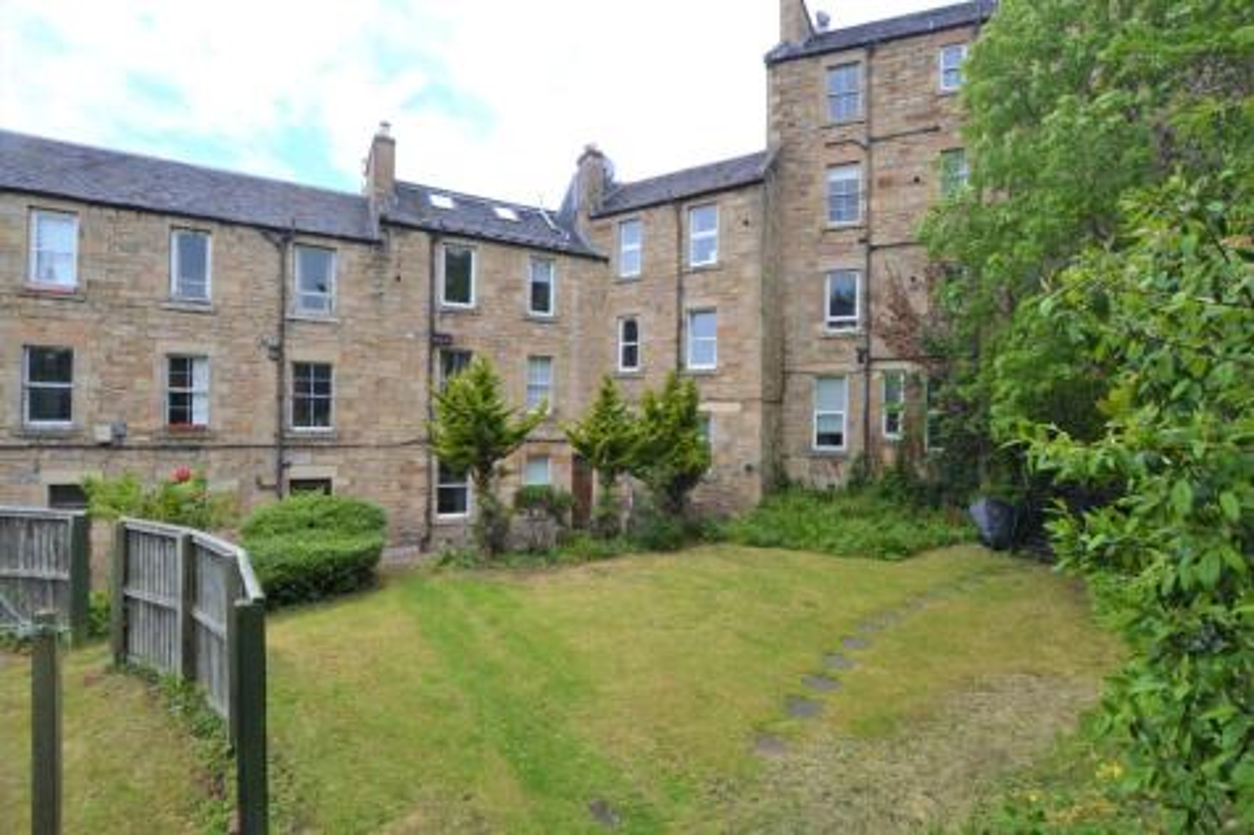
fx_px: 522
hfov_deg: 100.4
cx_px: 627
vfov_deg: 77.3
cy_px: 418
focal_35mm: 15
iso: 180
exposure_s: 1/125
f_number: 8
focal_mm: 10
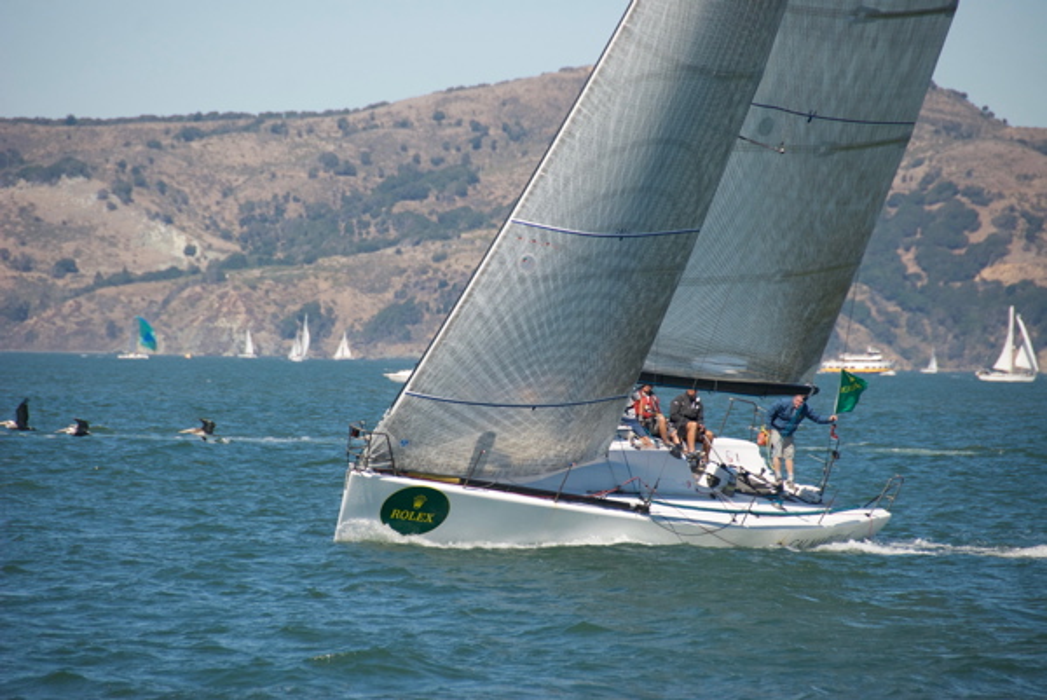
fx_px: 7421
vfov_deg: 5.4
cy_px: 350
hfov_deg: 8.1
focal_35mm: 255
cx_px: 524
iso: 320
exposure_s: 1/1250
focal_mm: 170
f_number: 5.6
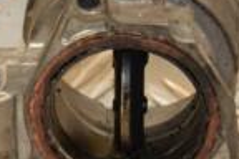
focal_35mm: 561
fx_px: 3724
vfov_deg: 2.5
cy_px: 123
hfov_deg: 3.7
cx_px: 55
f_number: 6.3
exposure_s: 1/200
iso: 800
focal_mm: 90
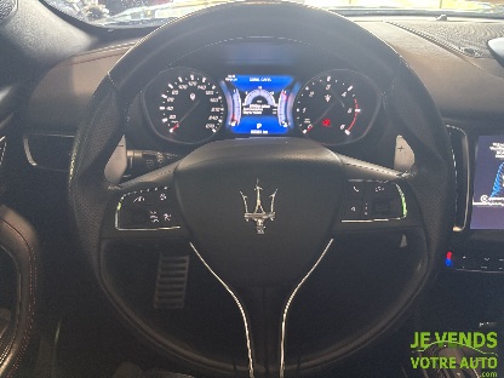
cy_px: 189
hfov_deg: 67.3
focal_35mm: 26
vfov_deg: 53.1
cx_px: 252
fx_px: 379
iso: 640
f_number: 1.6
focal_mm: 5.96
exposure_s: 1/33
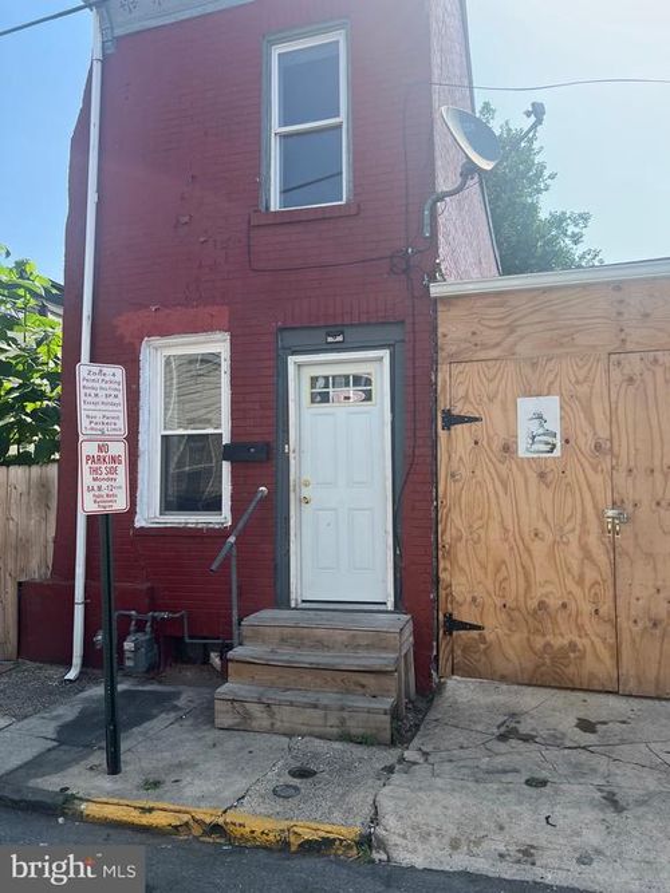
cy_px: 446
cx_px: 335
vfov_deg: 67.3
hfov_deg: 53.0
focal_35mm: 26
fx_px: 671
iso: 50
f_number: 1.5
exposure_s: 1/1901
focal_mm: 5.7
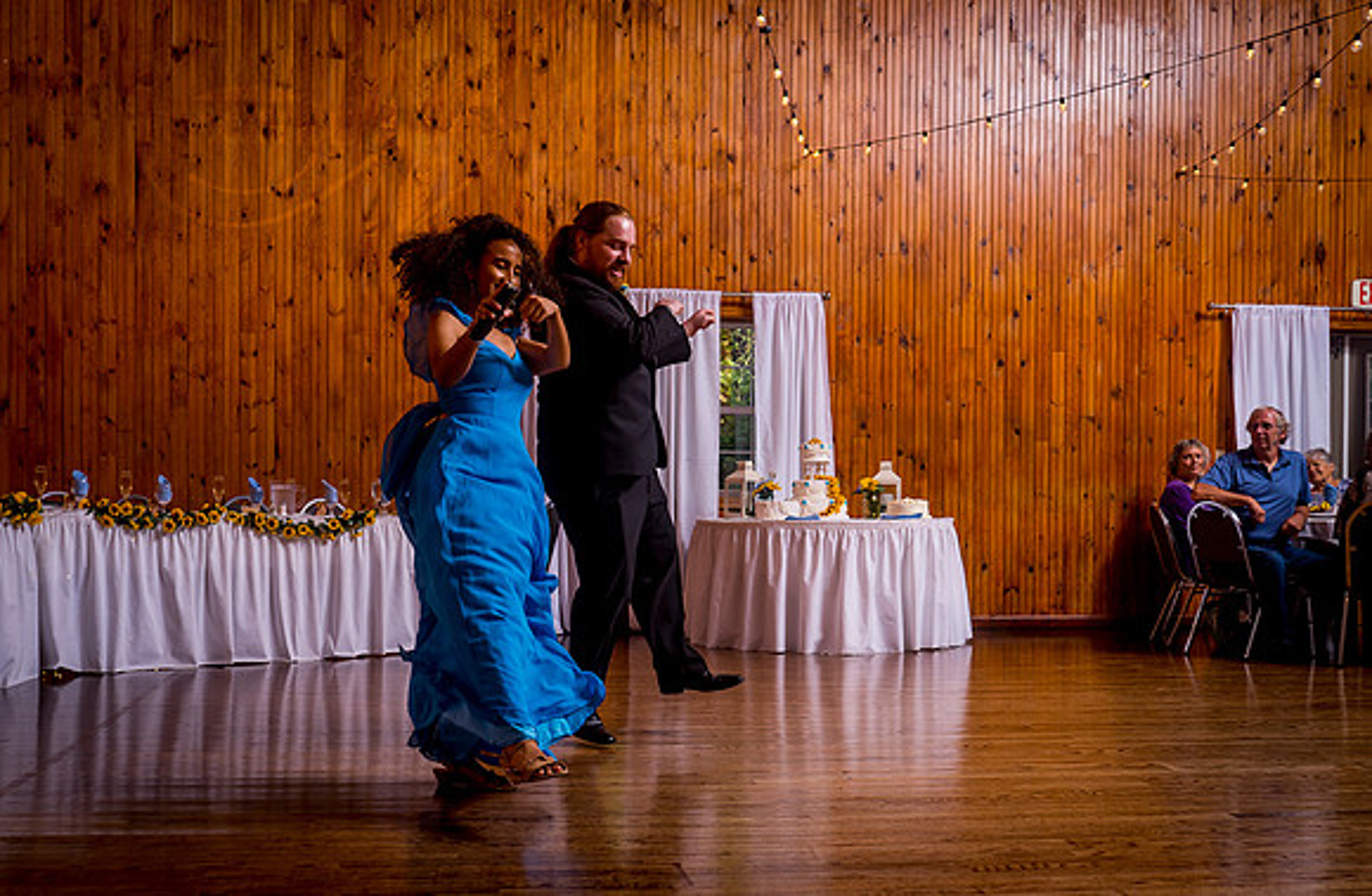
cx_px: 599
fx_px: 1436
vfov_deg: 34.5
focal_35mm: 38
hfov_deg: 50.9
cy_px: 551
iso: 200
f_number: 5.6
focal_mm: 28
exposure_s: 1/125
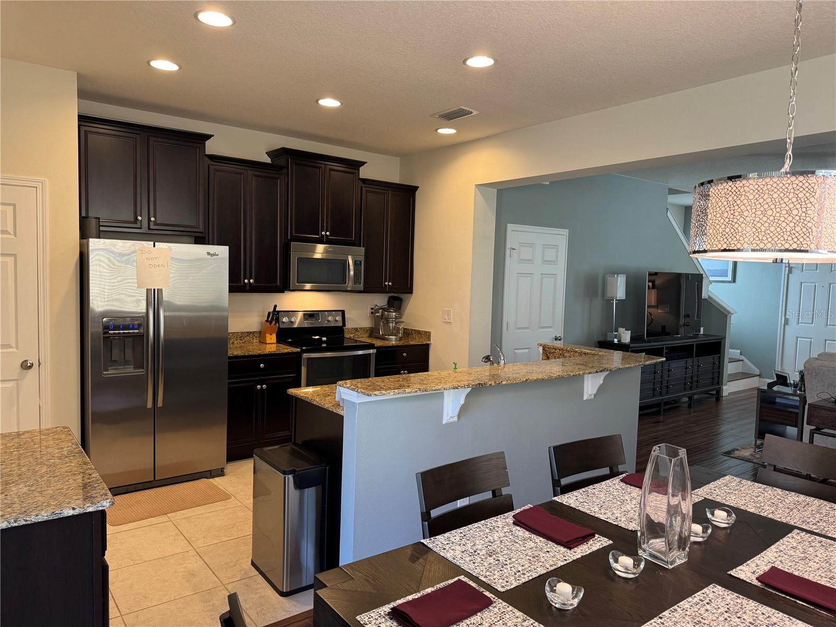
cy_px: 314
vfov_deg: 56.8
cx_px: 418
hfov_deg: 71.6
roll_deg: -1.9
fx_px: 580
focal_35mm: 24
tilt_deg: -4.2
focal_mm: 6.76
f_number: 1.78
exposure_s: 1/60
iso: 200
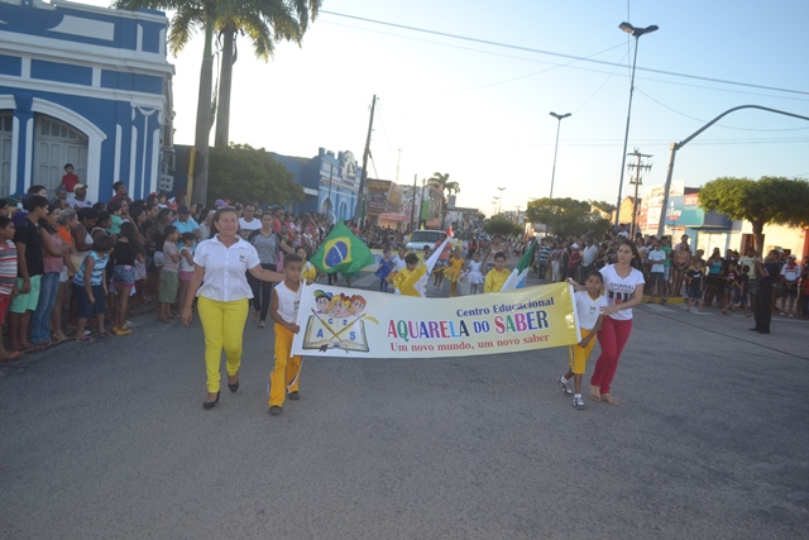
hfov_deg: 67.4
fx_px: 607
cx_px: 404
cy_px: 270
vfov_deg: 48.0
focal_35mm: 27
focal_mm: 18
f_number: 4
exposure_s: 1/160
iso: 100
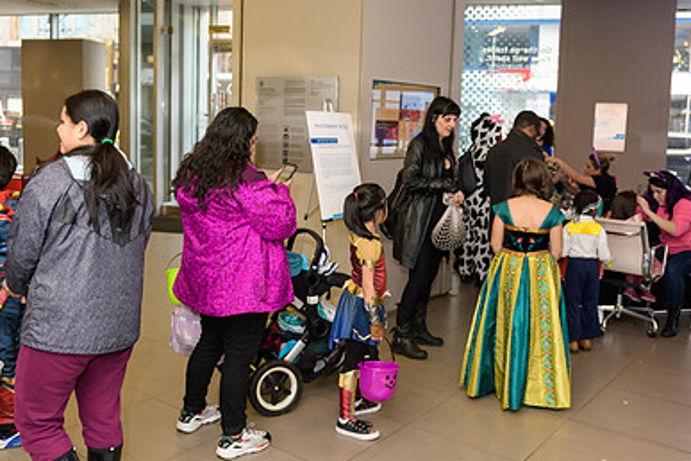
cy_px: 190
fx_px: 691
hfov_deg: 53.1
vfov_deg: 36.8
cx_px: 350
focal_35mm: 36
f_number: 3.2
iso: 800
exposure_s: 1/200
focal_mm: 24
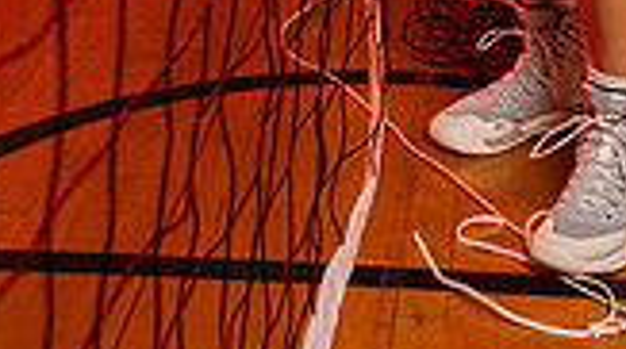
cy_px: -479
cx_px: 553
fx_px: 1922
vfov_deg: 9.3
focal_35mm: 116
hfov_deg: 18.2
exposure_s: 1/250
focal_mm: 40
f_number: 5
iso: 100
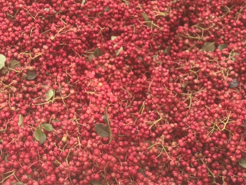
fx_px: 441
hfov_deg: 30.6
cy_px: 40
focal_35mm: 62
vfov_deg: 23.4
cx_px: 56
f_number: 2
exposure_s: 1/267
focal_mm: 6.98
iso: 50
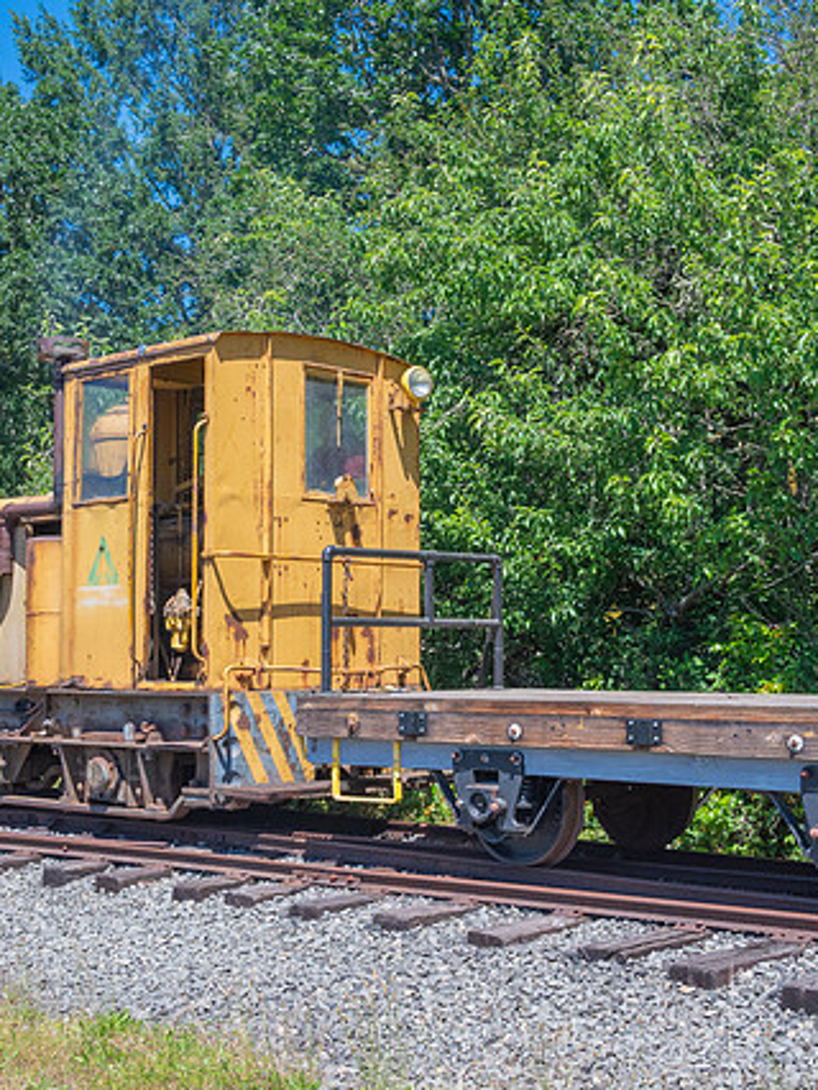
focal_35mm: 51
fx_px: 1605
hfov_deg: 28.5
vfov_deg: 37.5
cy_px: 571
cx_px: 498
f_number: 9
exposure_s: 1/640
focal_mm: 33.5
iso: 640
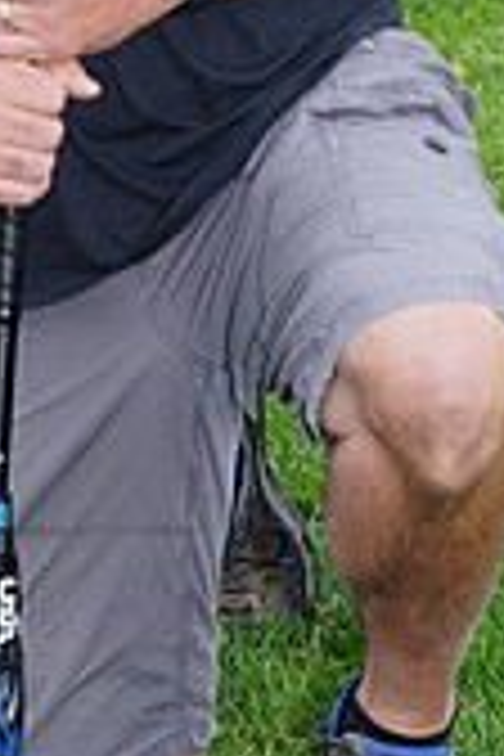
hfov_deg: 4.4
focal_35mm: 311
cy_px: -225
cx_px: -160
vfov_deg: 6.6
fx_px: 6530
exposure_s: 1/200
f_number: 8
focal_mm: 90
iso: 200
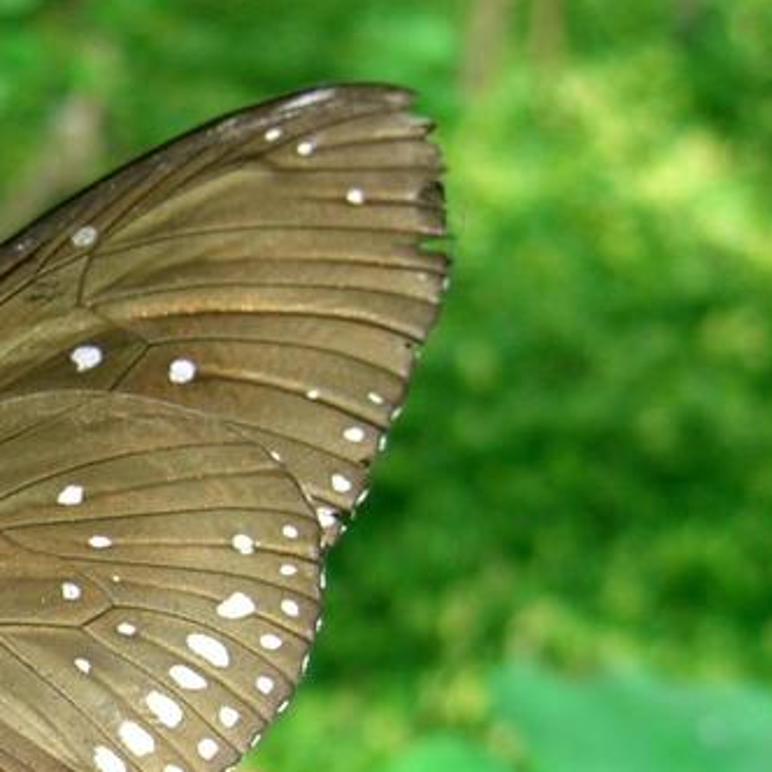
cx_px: -102
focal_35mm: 79
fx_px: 1993
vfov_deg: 21.6
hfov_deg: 20.7
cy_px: 621
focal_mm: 8
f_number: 2.8
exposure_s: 1/320
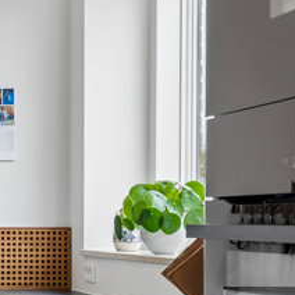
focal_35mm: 93
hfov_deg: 15.9
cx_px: -235
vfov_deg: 18.5
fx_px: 897
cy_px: 241
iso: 200
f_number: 8
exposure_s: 1/5
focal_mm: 29
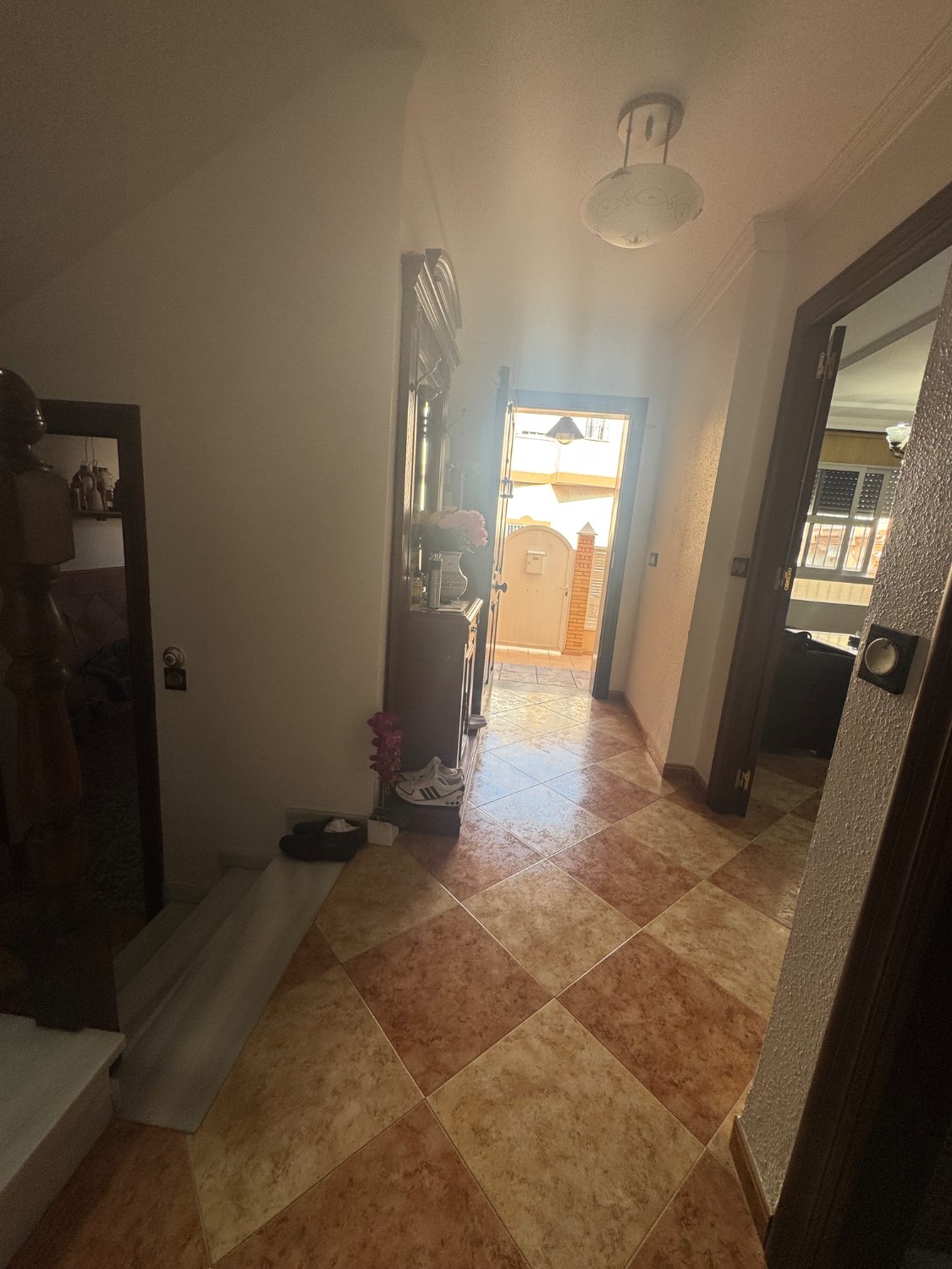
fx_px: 513
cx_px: 476
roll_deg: -4.1
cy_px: 634
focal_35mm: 14
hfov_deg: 85.7
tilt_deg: -8.5
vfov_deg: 102.1
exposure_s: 1/99
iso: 40
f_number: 2.2
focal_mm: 2.22
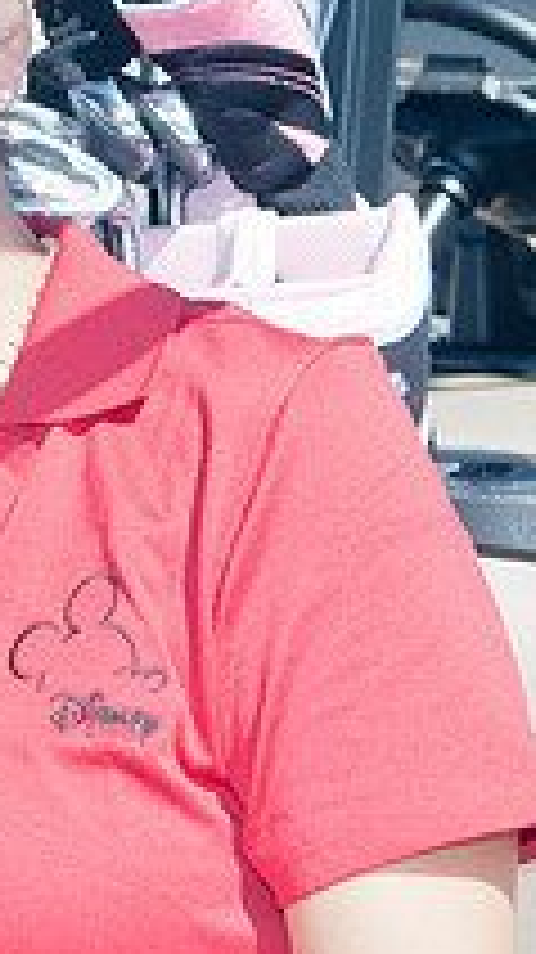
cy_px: 135
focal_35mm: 190
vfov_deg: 11.3
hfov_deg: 6.3
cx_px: -374
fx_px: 4808
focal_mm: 38
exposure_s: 1/160
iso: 200
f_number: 6.3
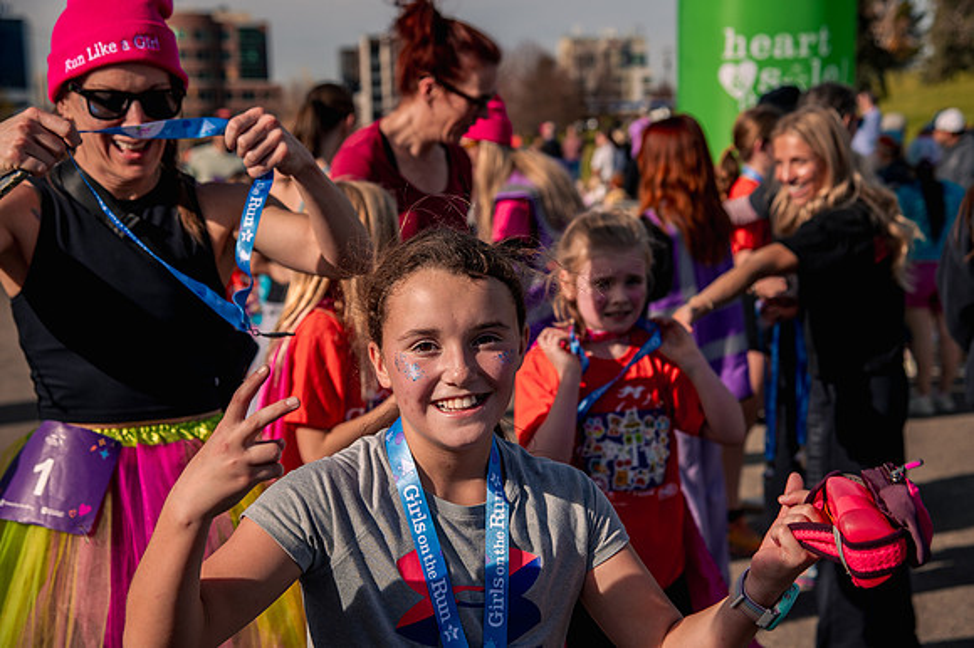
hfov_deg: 29.6
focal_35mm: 68
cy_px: 317
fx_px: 1840
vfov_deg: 20.0
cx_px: 500
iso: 200
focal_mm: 66
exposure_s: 1/1600
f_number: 5.6
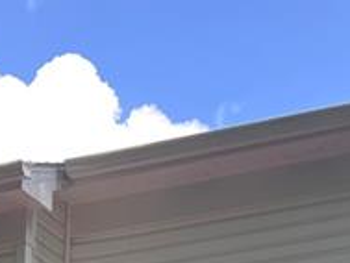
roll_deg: -3.1
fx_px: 1427
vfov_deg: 9.7
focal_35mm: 141
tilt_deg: +9.3
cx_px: 91
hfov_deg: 13.9
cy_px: 561
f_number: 1.5
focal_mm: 5.7
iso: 50
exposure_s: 1/763
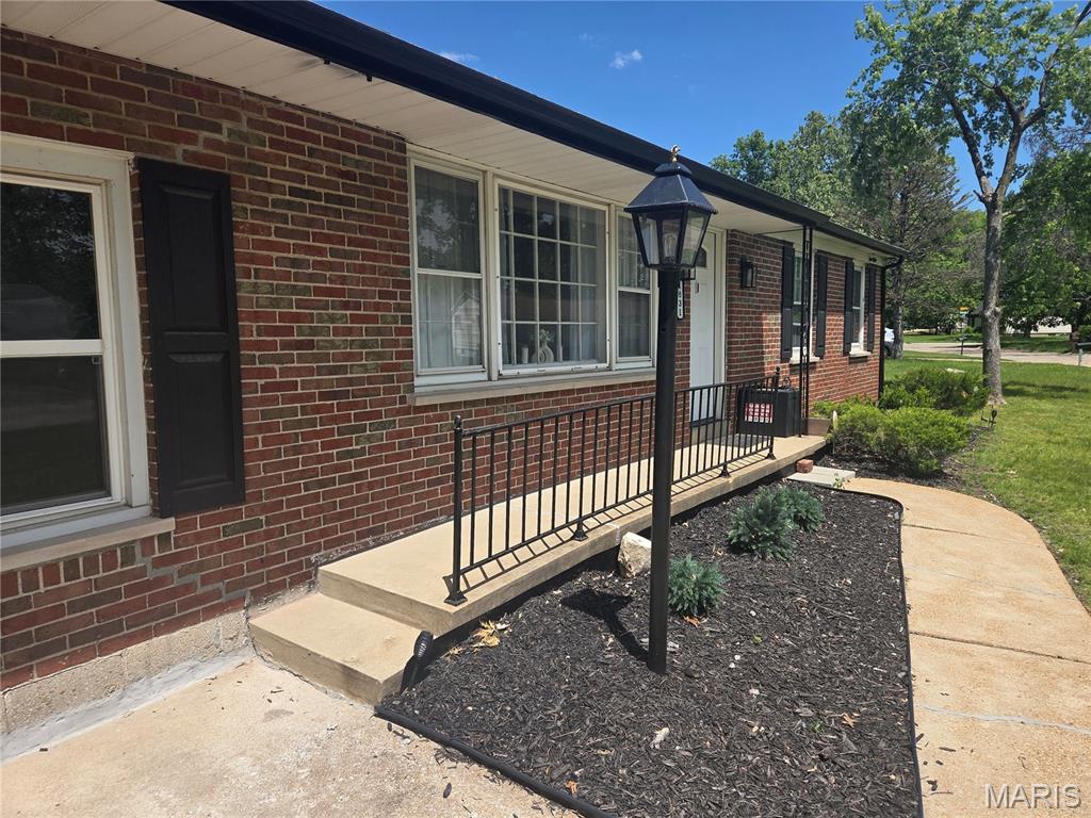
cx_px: 546
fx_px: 725
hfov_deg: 73.9
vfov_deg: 58.9
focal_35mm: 23
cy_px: 409
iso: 80
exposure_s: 1/4274
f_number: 1.8
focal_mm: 5.4
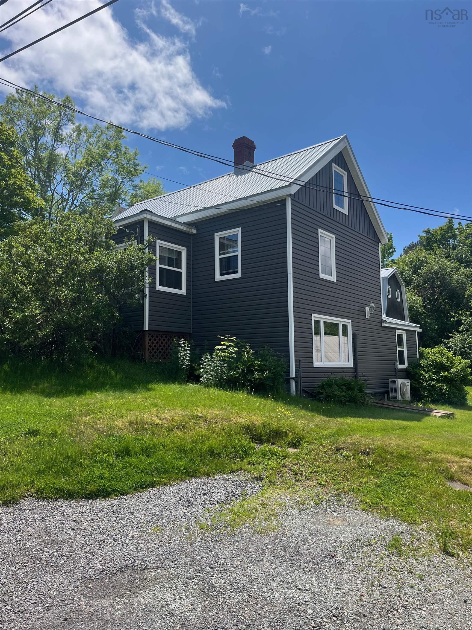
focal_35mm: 26
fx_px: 473
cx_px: 236
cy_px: 315
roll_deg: -0.5
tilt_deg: +8.8
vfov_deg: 67.3
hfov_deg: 53.1
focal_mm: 5.1
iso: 50
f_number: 1.6
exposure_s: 1/3623
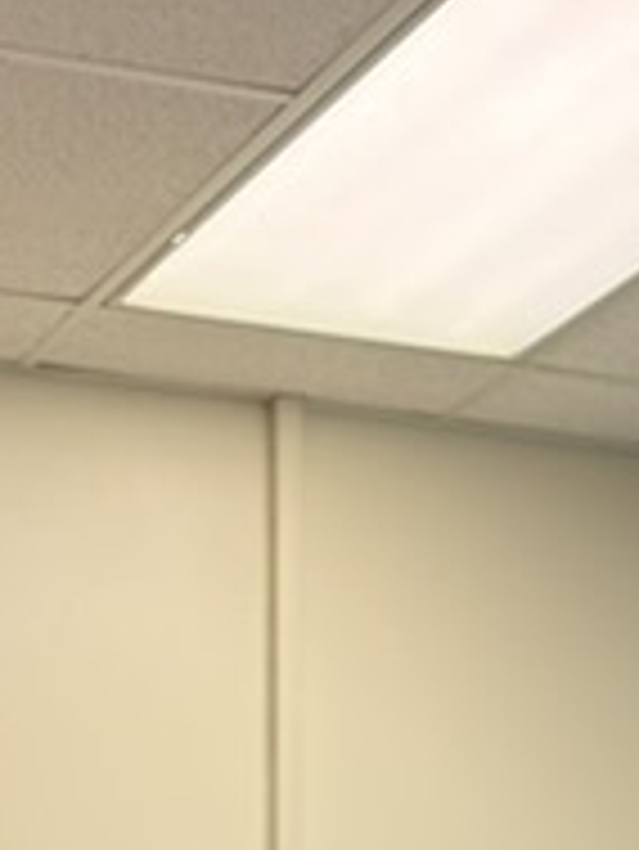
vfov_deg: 11.7
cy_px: 2172
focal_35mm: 130
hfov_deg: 11.4
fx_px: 3196
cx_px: 90
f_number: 1.78
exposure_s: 1/120
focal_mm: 6.76
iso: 200
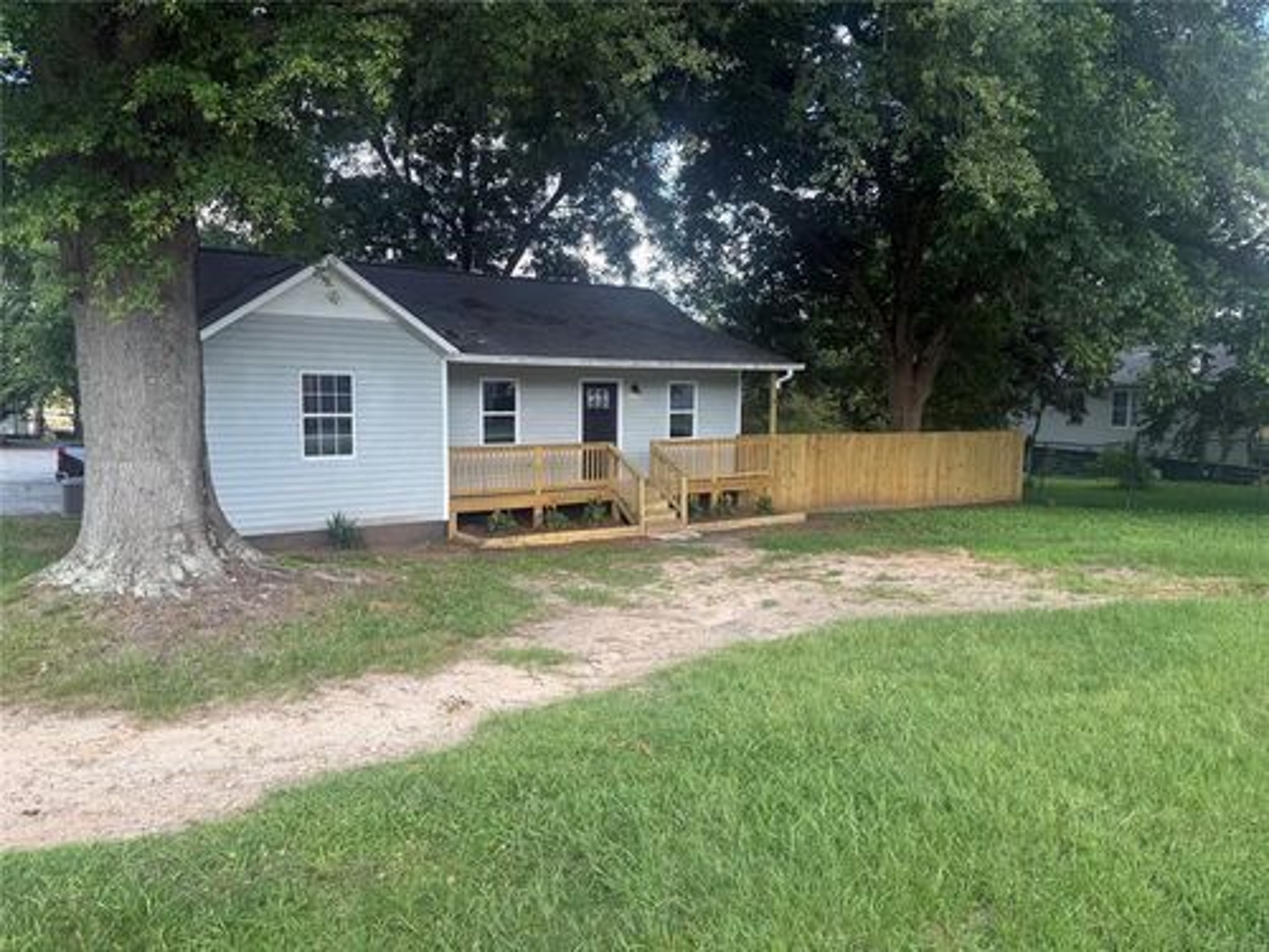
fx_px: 880
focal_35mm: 24
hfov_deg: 71.6
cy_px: 476
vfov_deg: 56.8
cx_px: 634
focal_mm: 6.76
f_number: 1.78
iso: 80
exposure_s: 1/702
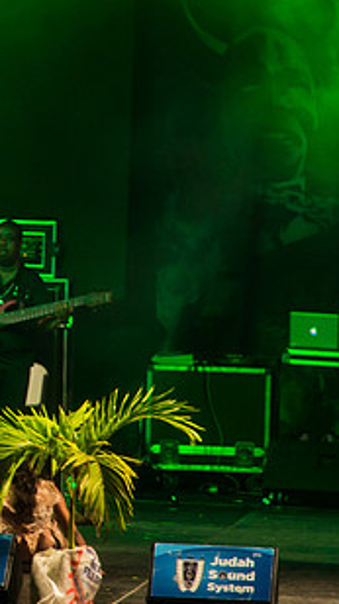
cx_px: -186
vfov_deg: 3.6
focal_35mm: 592
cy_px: 239
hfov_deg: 2.0
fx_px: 9471
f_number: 5.6
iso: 3200
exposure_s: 1/200
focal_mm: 300
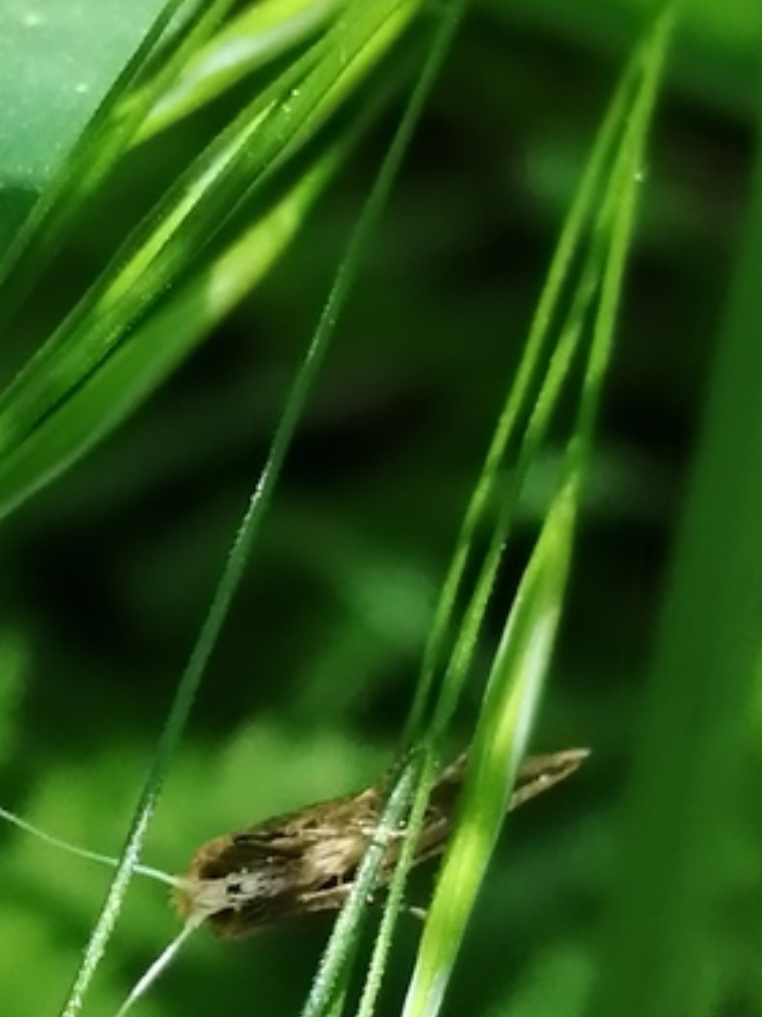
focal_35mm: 178
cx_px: 245
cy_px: 587
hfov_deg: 8.3
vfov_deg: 11.1
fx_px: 5230
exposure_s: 1/180
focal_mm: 3.46
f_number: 1.8
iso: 64
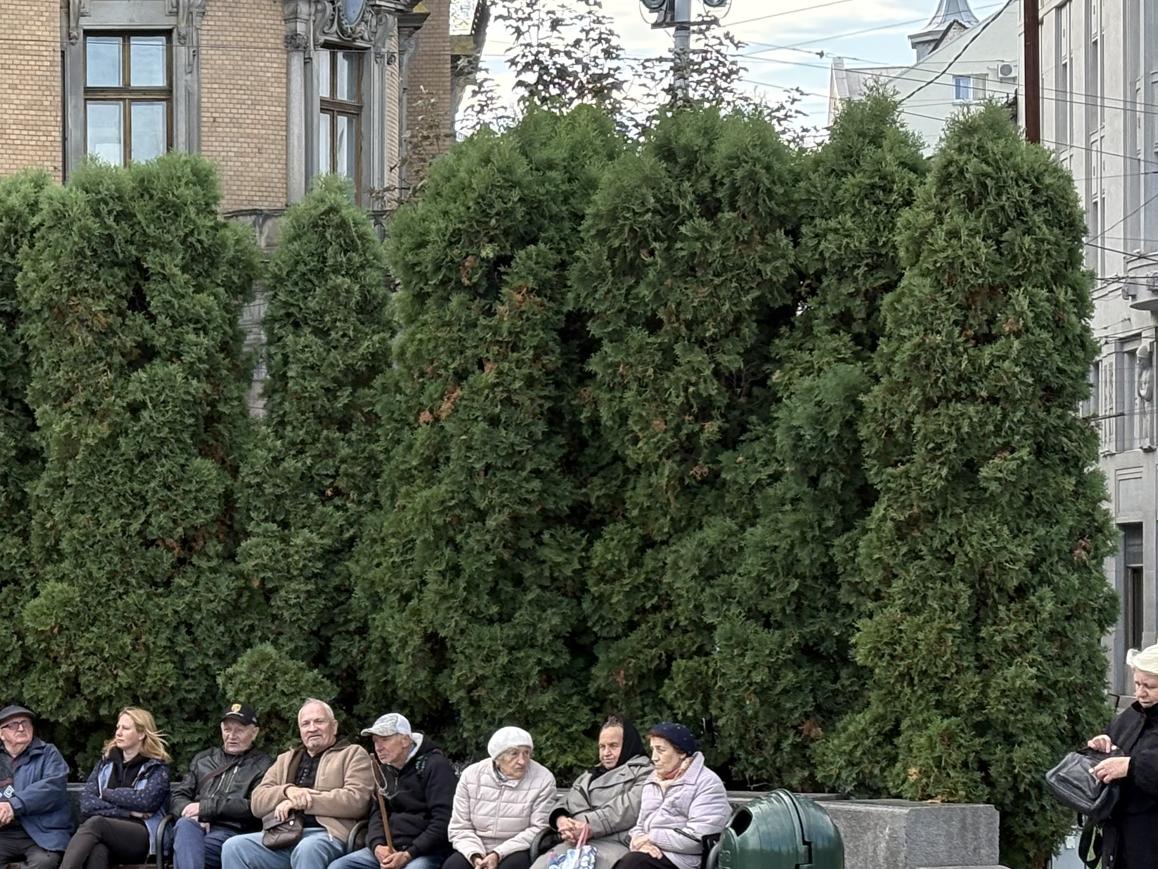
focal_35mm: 107
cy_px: 682
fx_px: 3579
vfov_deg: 13.8
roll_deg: +1.1
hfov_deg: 17.9
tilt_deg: -1.5
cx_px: -32
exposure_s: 1/397
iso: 50
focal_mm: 5.96
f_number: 1.6
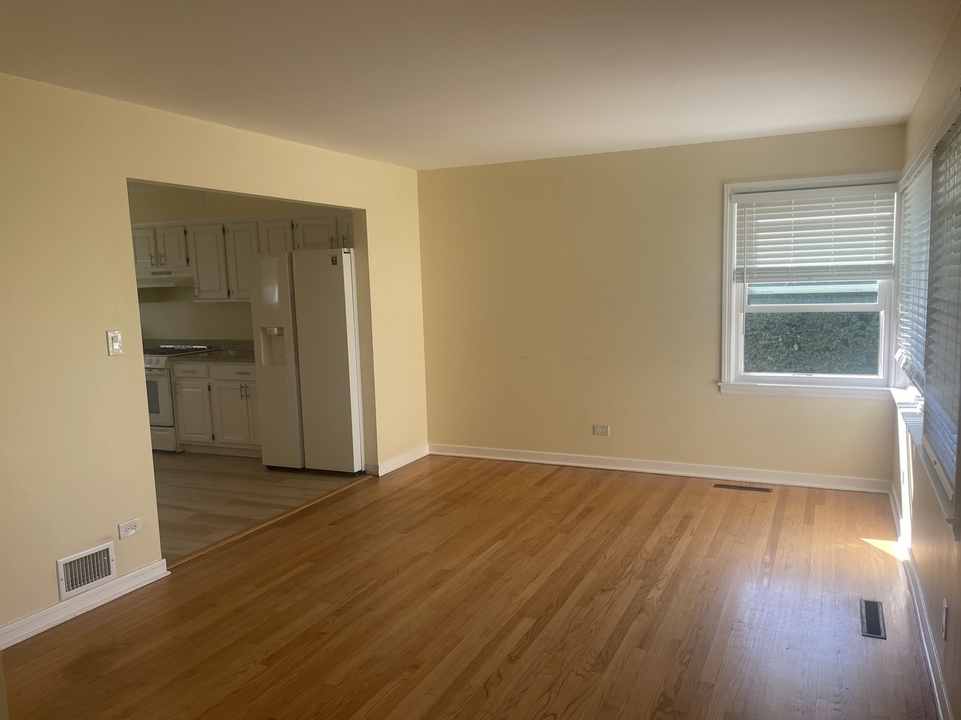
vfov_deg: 51.3
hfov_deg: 65.3
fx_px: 750
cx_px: 497
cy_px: 370
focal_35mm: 27
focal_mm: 4.2
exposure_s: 1/166
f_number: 1.6
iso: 32
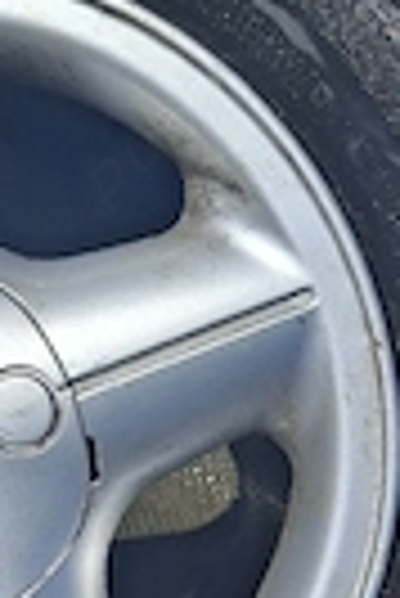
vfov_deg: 25.4
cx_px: -31
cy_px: 495
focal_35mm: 78
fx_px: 1297
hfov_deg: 17.0
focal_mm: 4.69
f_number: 1.8
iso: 25
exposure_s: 1/3333
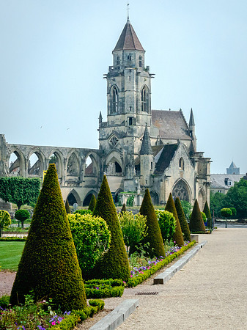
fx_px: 1058
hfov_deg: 13.3
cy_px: 163
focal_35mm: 111
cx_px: 73
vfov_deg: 17.7
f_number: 7.1
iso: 1000
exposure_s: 1/500
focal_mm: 25.7
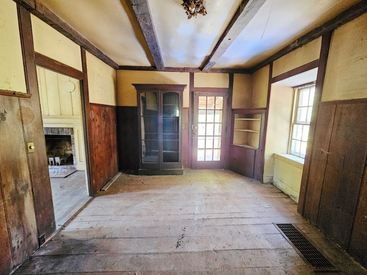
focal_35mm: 13
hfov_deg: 106.2
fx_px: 138
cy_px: 138
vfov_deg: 89.9
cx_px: 184
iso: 1600
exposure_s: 1/24
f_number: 2.2
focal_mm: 2.2
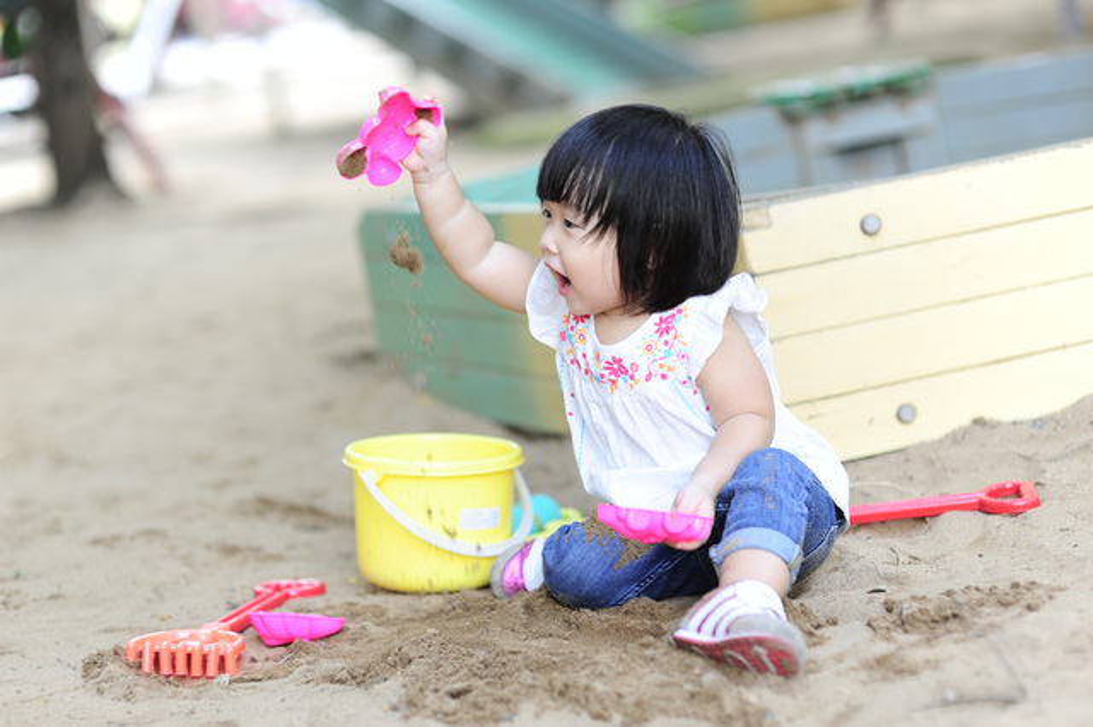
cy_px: 364
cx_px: 546
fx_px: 2579
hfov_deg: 23.9
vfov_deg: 16.1
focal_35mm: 85
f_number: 2.5
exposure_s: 1/250
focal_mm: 85
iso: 250
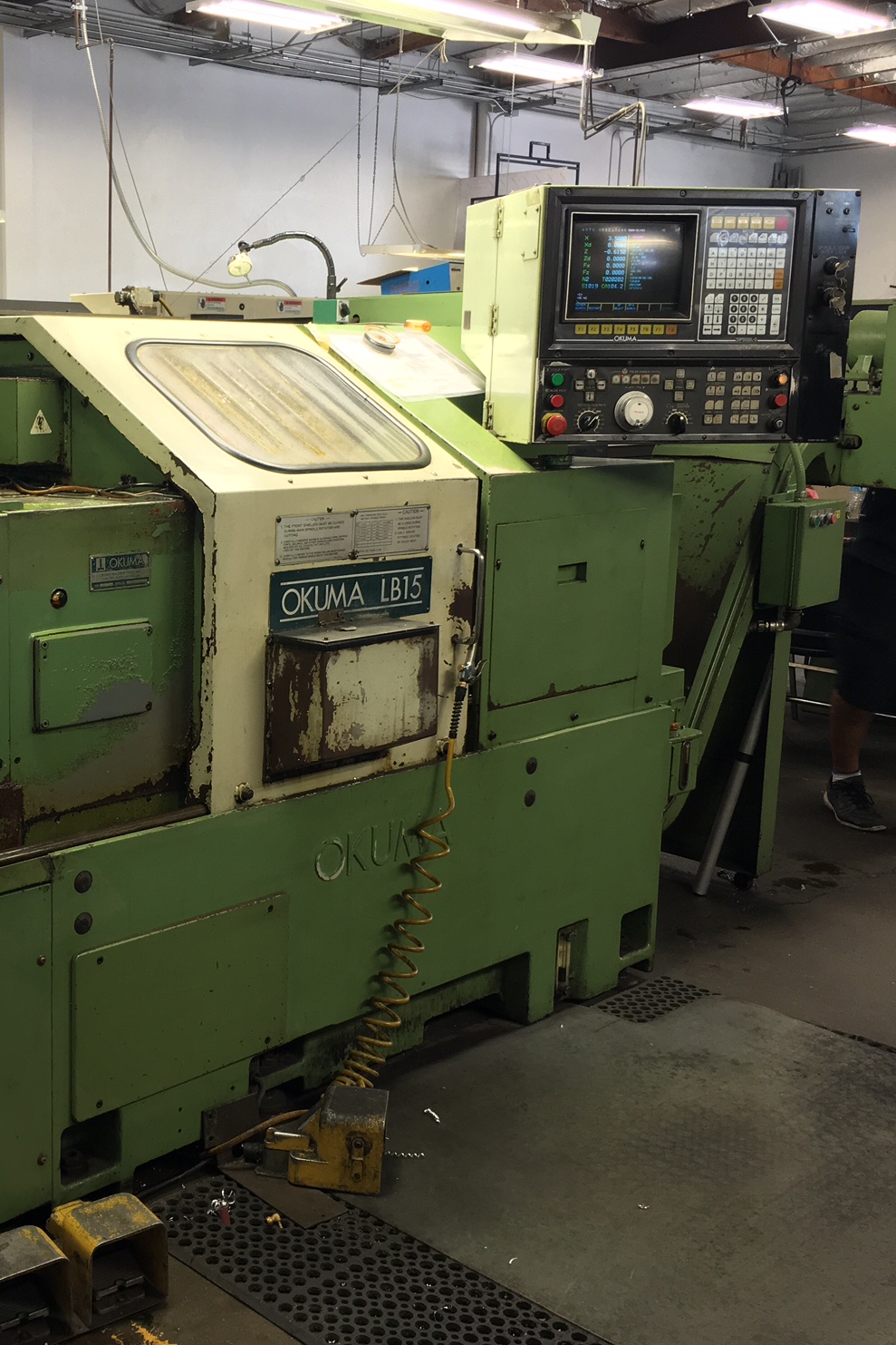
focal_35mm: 41
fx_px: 1530
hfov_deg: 31.5
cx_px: 143
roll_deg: -1.3
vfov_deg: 47.4
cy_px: 662
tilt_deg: -10.0
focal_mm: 4.15
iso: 32
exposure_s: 1/30
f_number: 2.2
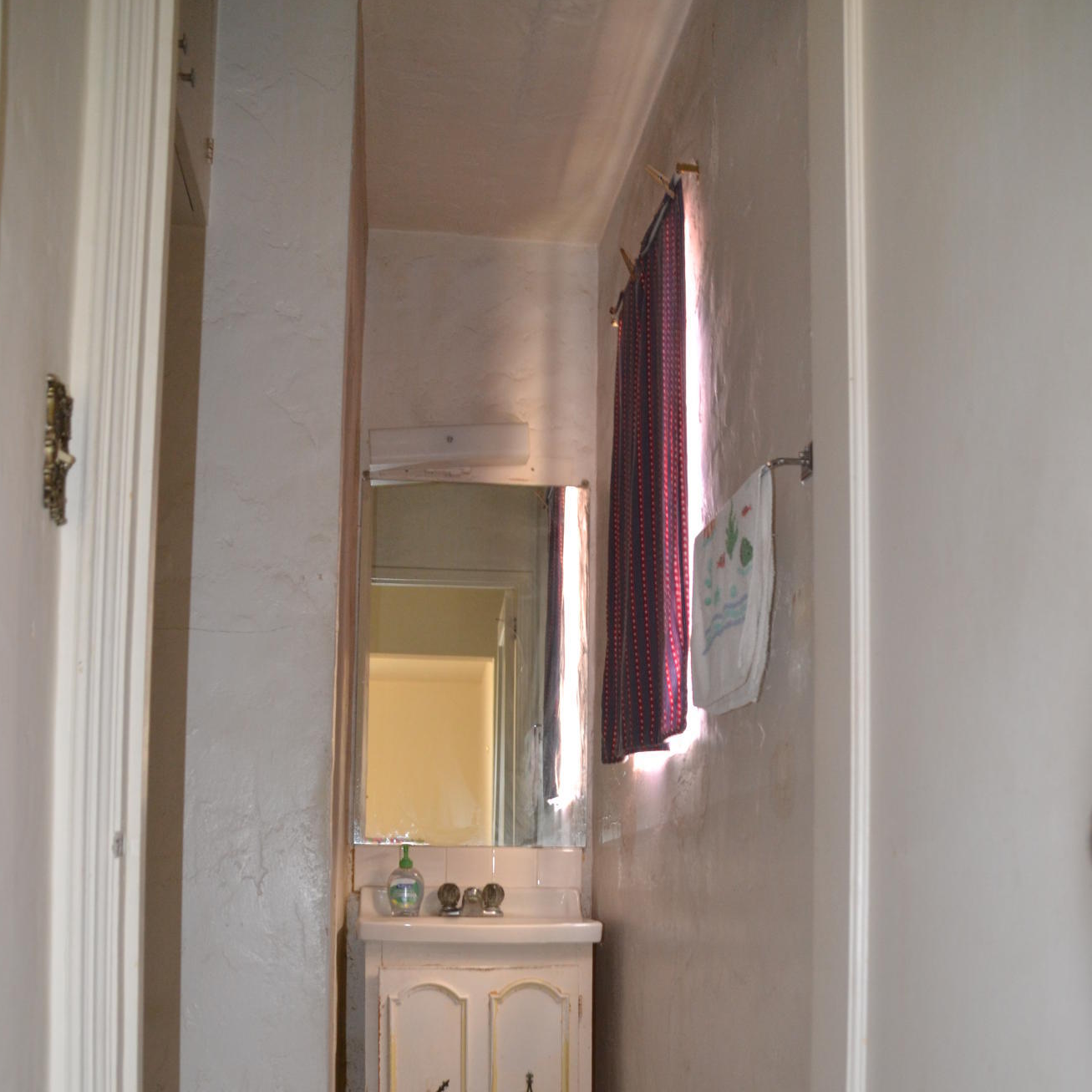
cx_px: 539
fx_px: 1392
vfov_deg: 41.7
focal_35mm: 39
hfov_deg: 42.8
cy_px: 805
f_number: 3.5
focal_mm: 20
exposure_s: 1/60
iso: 720
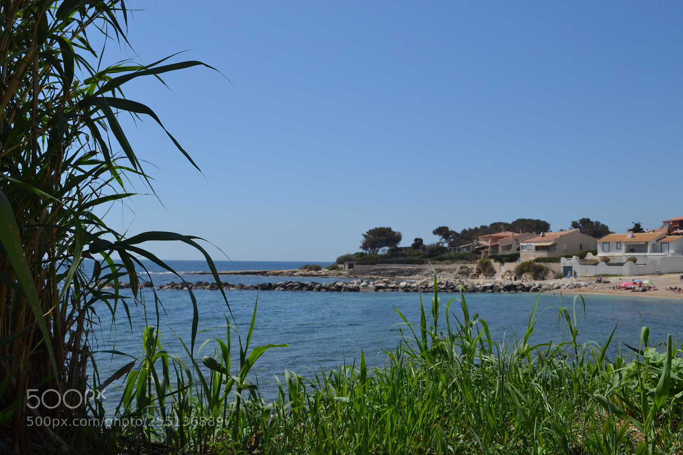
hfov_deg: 53.1
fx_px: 683
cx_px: 342
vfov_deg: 36.9
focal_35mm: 36
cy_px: 228
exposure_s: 1/250
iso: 100
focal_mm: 24
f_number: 8
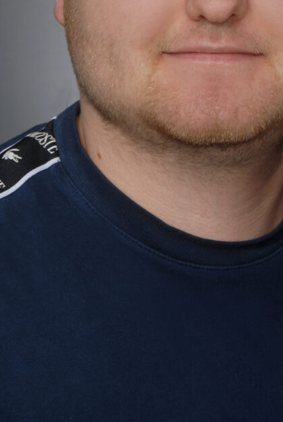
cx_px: 205
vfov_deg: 9.9
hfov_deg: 6.7
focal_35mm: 207
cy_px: 42
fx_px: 2432
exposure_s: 1/160
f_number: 11
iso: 100
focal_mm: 75
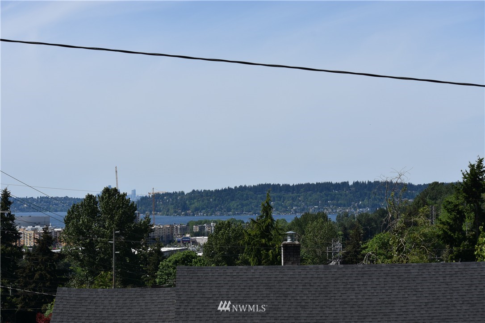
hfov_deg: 24.6
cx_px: 242
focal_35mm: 82
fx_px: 1111
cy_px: 162
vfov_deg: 16.6
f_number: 8
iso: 140
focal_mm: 55
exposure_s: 1/500
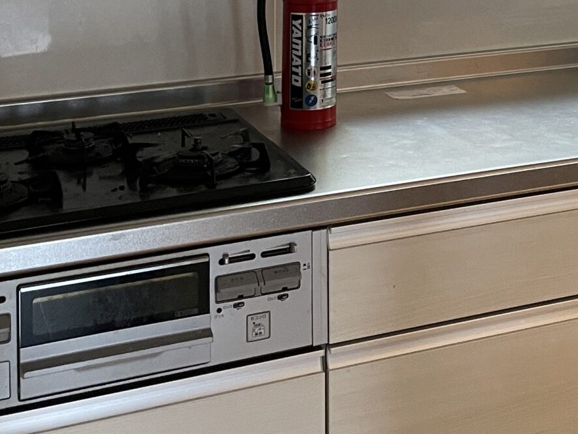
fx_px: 1253
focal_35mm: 75
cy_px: -165
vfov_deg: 18.1
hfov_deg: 25.4
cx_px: 485
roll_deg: +0.9
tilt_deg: -2.2
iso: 125
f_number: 1.6
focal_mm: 4.2
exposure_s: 1/50
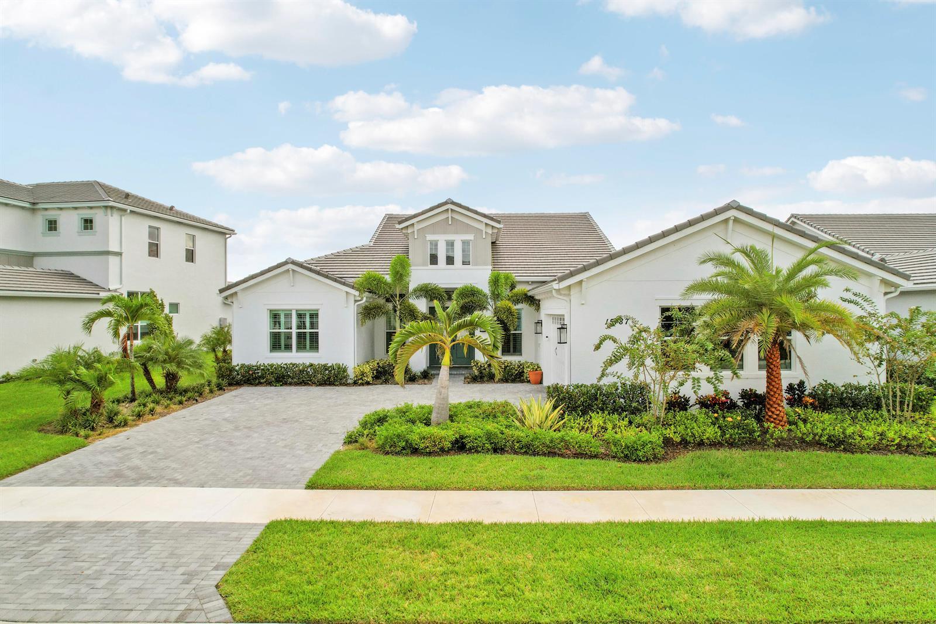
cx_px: 468
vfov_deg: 57.2
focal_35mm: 22
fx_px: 572
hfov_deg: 78.6
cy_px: 312
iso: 110
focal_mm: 8.38
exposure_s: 1/50
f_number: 2.8
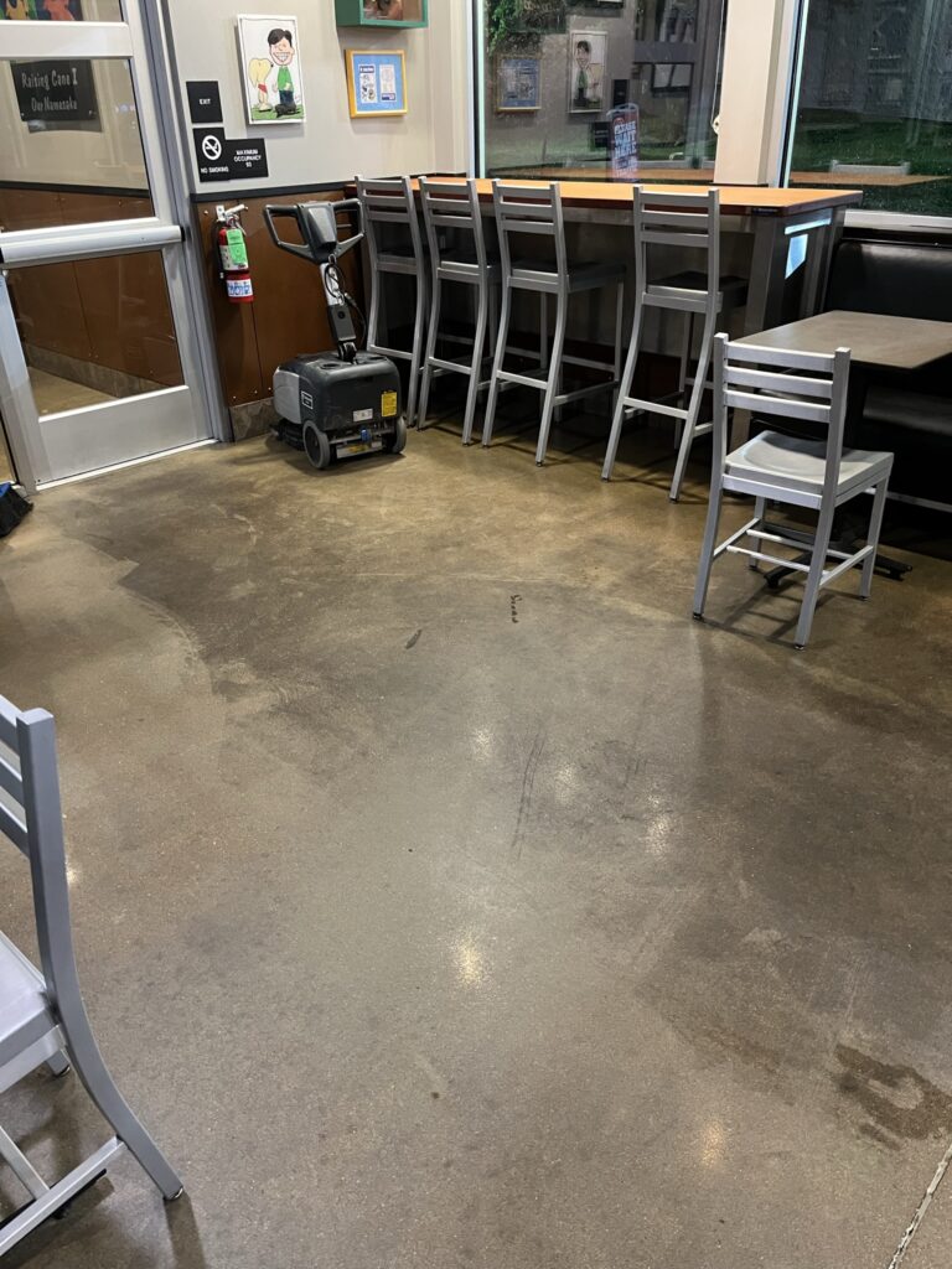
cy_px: 634
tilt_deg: -26.8
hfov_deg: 53.1
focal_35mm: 26
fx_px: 953
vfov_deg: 67.3
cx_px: 476
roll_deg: +2.9
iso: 400
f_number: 1.6
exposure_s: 1/40
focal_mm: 5.1
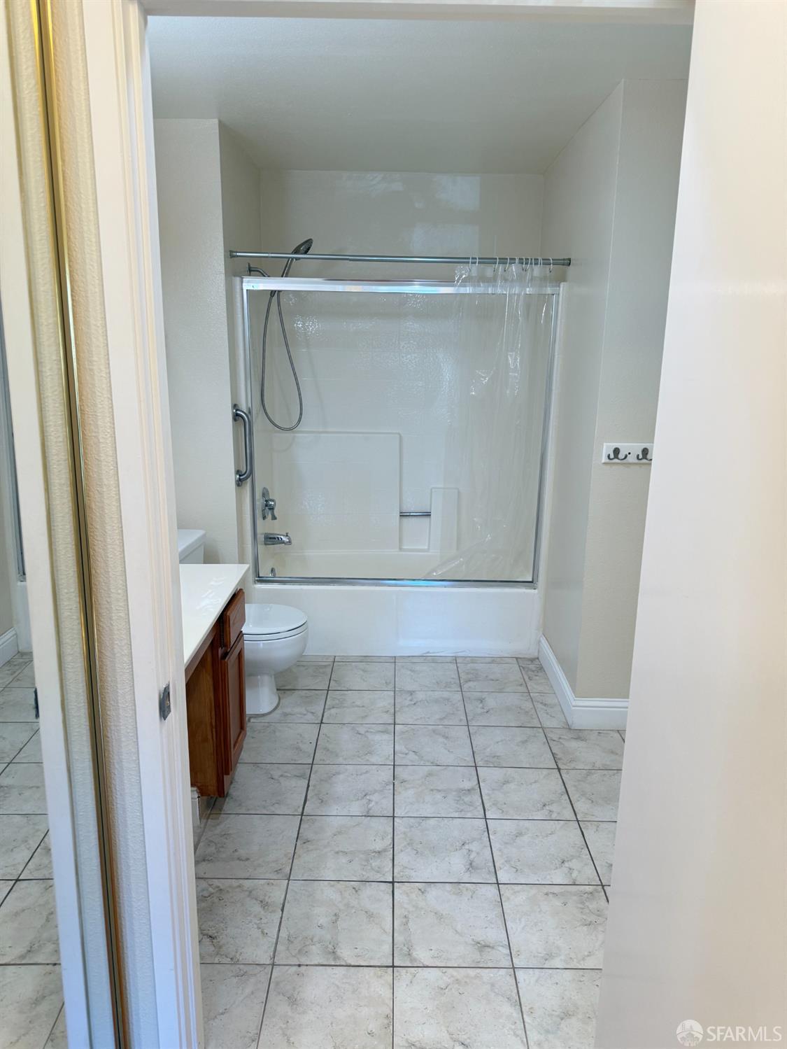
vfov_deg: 71.6
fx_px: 727
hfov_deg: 56.8
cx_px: 394
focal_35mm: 24
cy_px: 524
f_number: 1.78
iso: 160
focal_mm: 6.76
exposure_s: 1/120
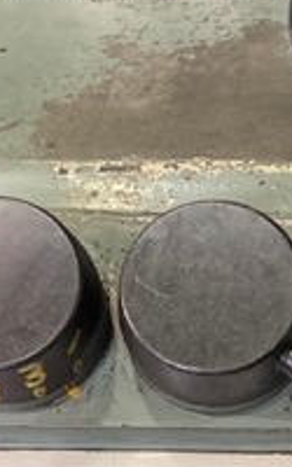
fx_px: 1210
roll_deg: -2.3
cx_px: 271
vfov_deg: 21.3
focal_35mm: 95
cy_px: 432
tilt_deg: -37.5
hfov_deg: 13.6
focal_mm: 3.99
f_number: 1.8
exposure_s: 1/120
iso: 80
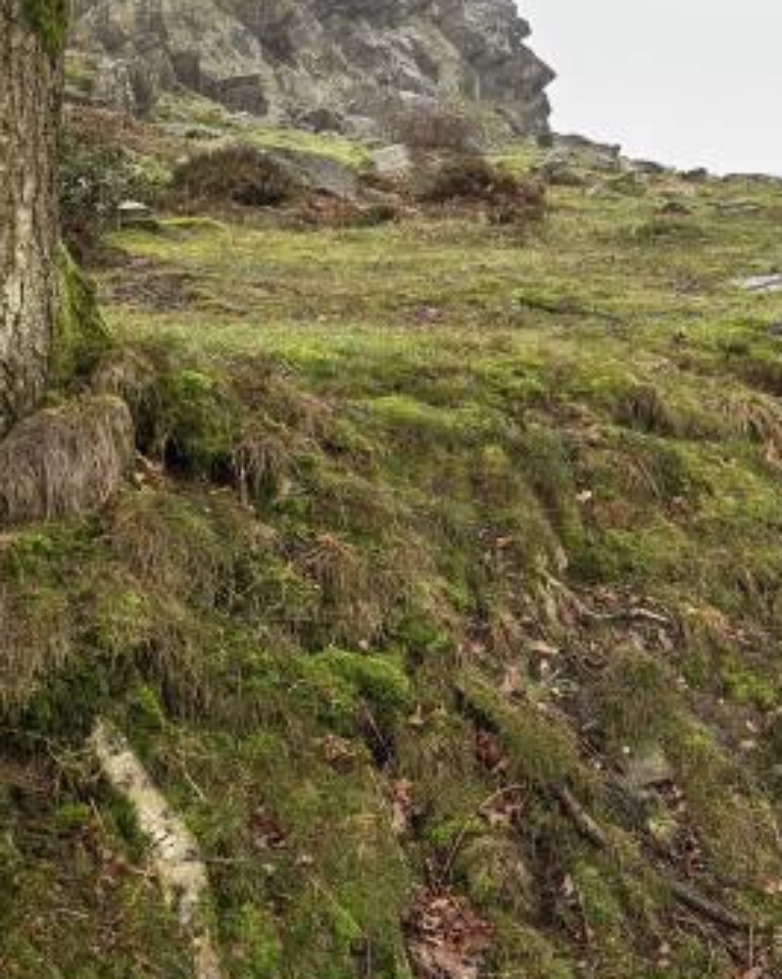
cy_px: 312
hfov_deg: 24.3
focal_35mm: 61
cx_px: 688
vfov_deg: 30.7
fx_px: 1766
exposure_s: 1/173
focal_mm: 5.96
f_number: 1.6
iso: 40
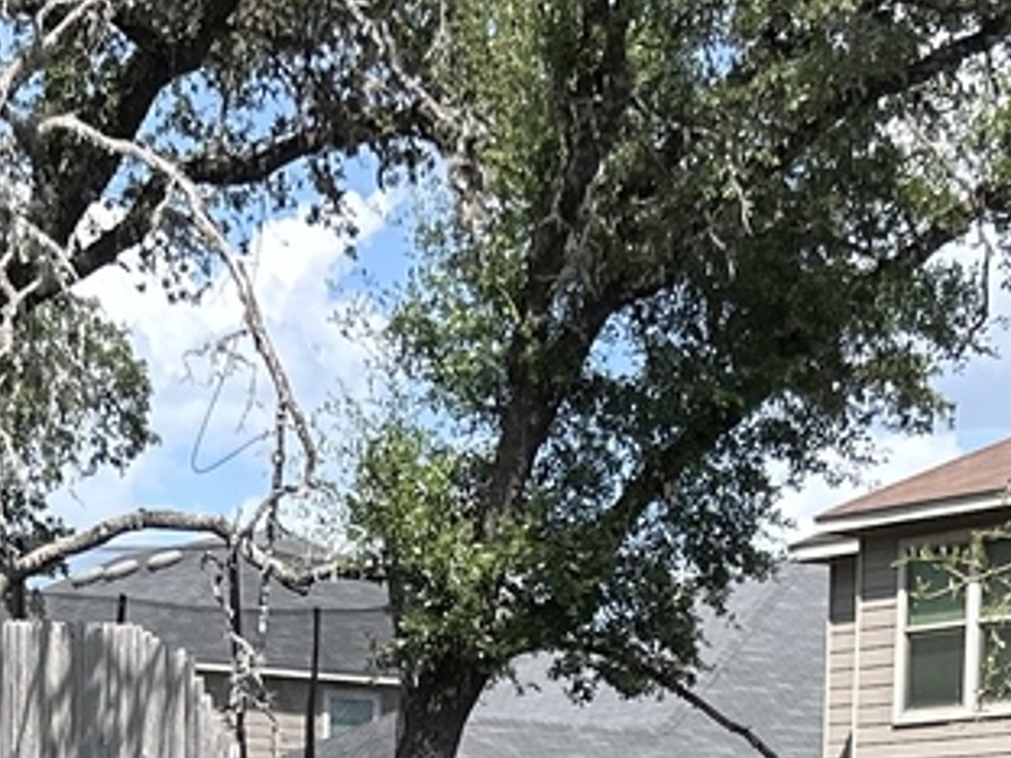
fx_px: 3505
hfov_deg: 16.4
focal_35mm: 120
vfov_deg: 11.3
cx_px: 434
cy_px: 1454
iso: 50
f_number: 1.5
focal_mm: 5.7
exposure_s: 1/2252
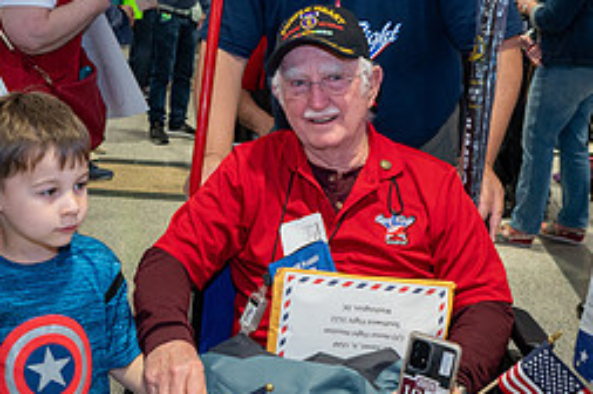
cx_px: 204
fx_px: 1036
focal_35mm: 63
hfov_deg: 31.7
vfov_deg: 21.5
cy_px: 167
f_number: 4.5
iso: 1100
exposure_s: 1/40
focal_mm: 27.5
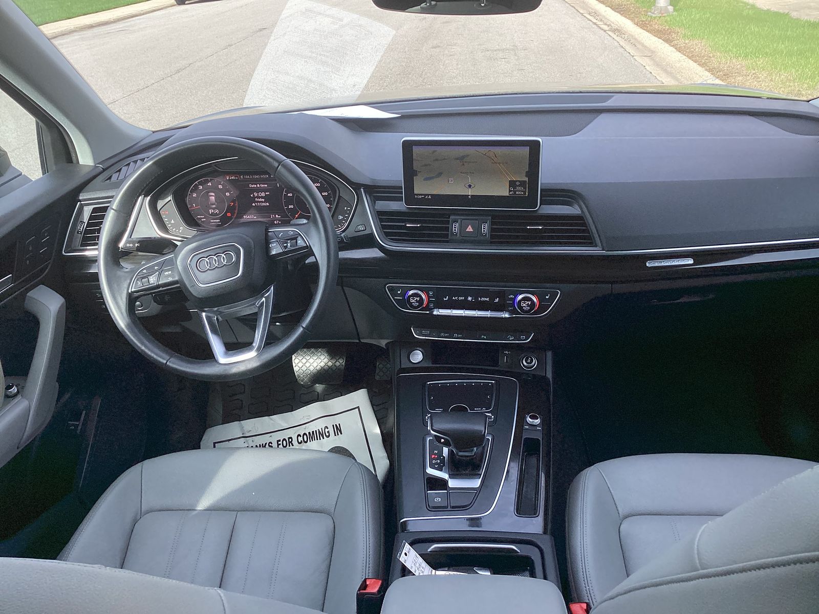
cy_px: 307
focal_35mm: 31
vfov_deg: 45.4
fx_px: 733
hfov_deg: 58.4
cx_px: 410
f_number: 2.4
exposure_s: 1/280
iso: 25
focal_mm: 3.3
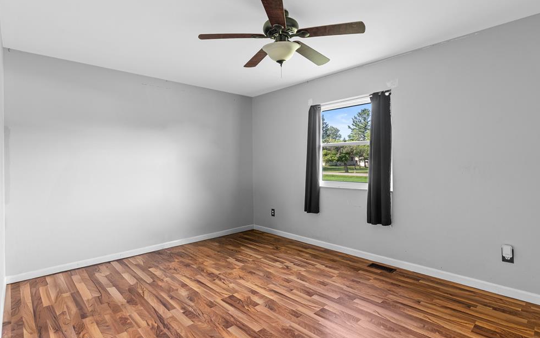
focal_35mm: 18
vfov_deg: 65.0
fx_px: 265
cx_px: 268
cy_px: 168
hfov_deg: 91.1
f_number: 8
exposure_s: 2.5
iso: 250
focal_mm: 17
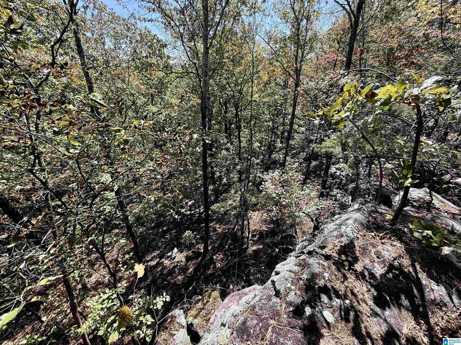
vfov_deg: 85.7
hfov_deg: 102.1
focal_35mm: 14
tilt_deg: -29.0
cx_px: 230
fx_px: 186
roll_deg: -0.6
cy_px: 172
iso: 50
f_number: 2.2
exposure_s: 1/294
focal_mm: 2.22
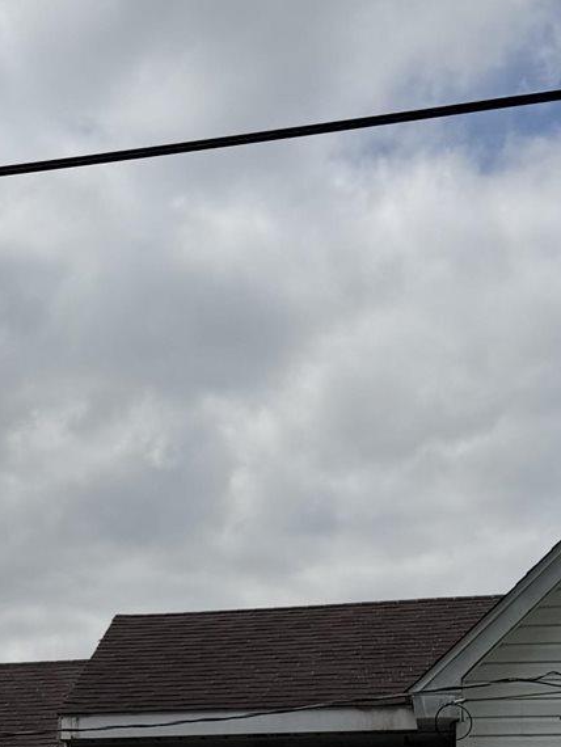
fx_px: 2094
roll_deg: -0.3
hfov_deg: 14.8
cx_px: -89
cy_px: 619
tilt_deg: +7.9
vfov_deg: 20.0
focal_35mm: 97
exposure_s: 1/17544
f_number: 1.78
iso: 80
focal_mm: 6.76
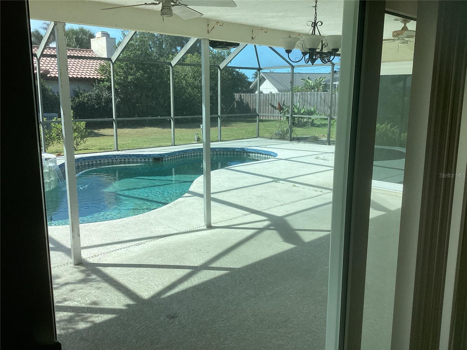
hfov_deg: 58.4
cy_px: 175
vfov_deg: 45.4
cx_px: 234
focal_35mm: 31
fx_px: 418
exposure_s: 1/476
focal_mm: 3.3
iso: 25
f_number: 2.4
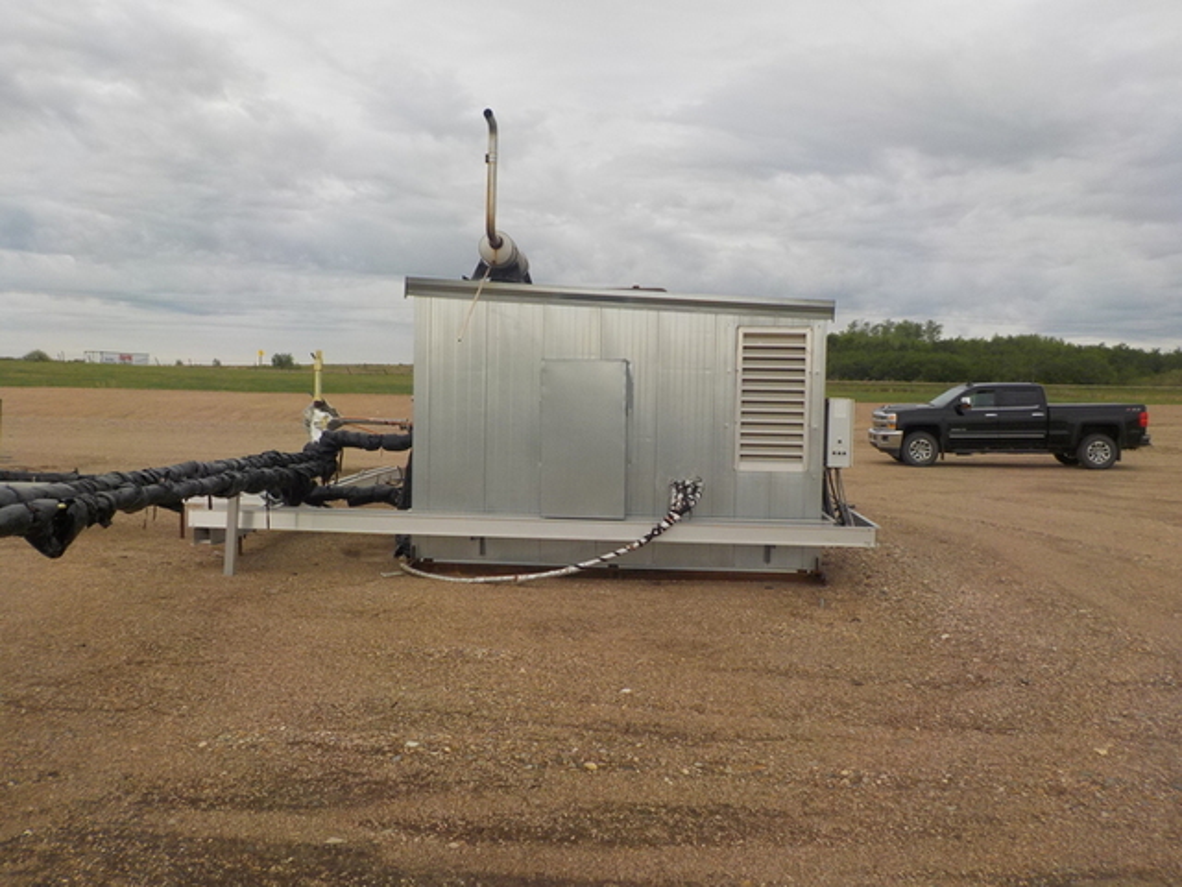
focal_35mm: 30
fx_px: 1024
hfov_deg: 60.0
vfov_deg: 46.8
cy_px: 444
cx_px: 591
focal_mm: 4.1
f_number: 3.3
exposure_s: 1/500
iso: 125
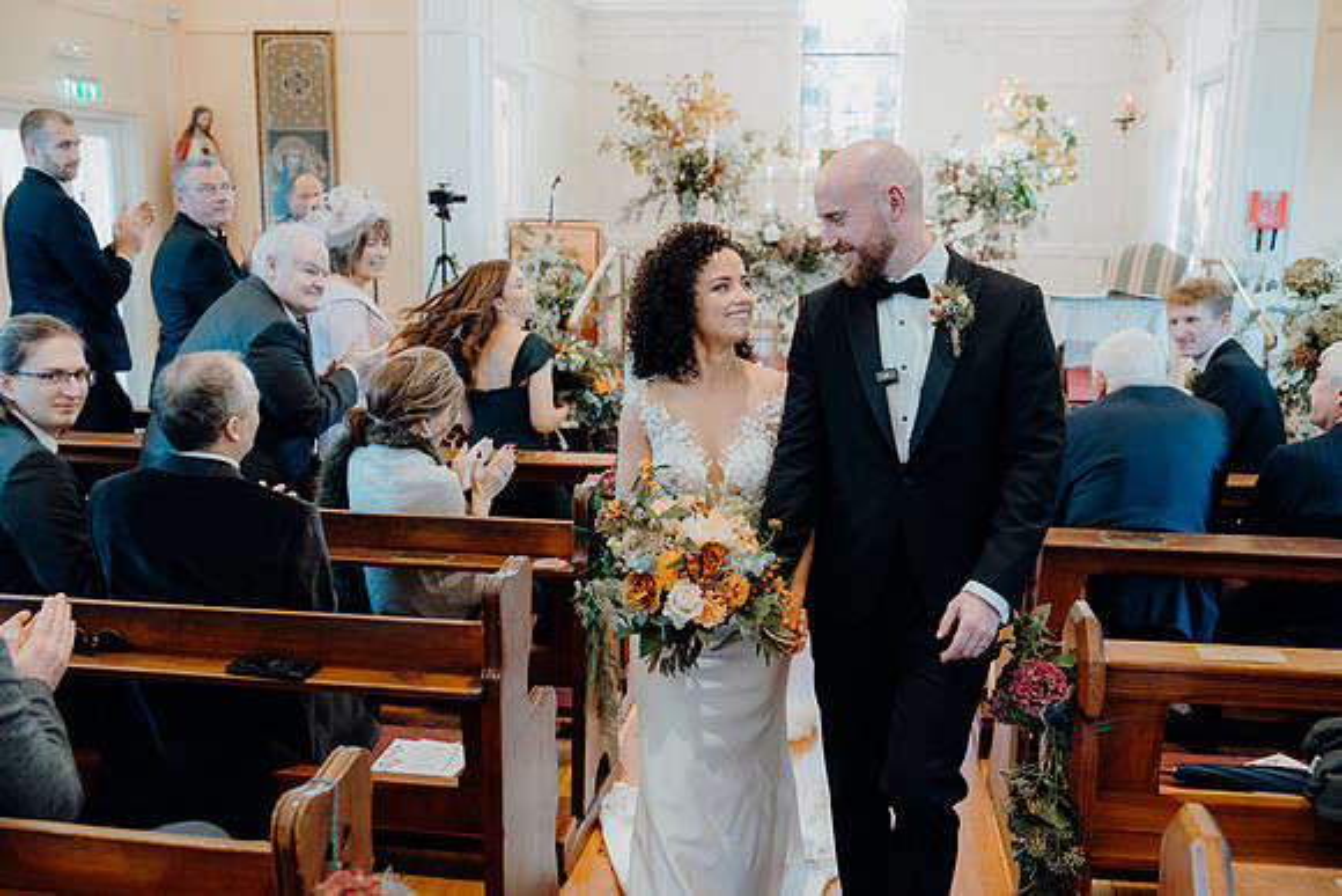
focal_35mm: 35
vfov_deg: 37.9
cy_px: 448
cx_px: 671
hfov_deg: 54.4
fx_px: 1305
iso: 3200
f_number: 3.5
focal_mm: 35
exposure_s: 1/160
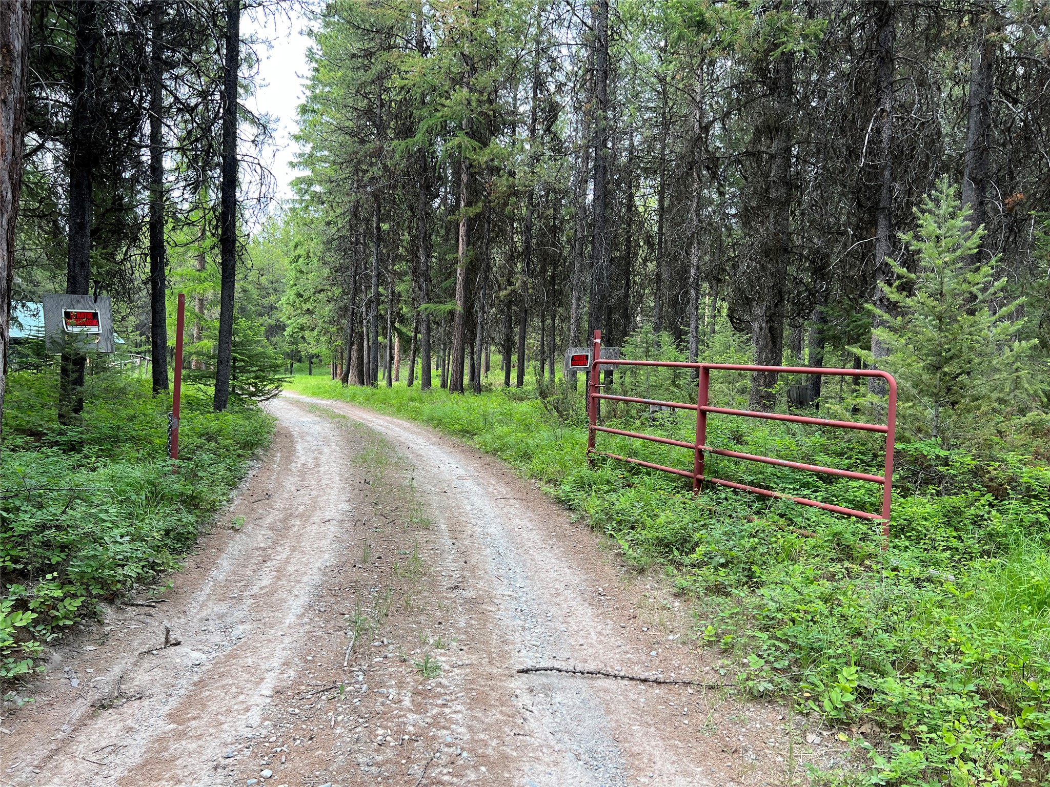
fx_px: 789
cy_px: 394
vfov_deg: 53.1
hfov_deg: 67.3
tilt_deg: -2.1
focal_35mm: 26
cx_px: 525
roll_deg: -0.8
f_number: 1.5
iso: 40
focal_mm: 5.7
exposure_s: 1/181
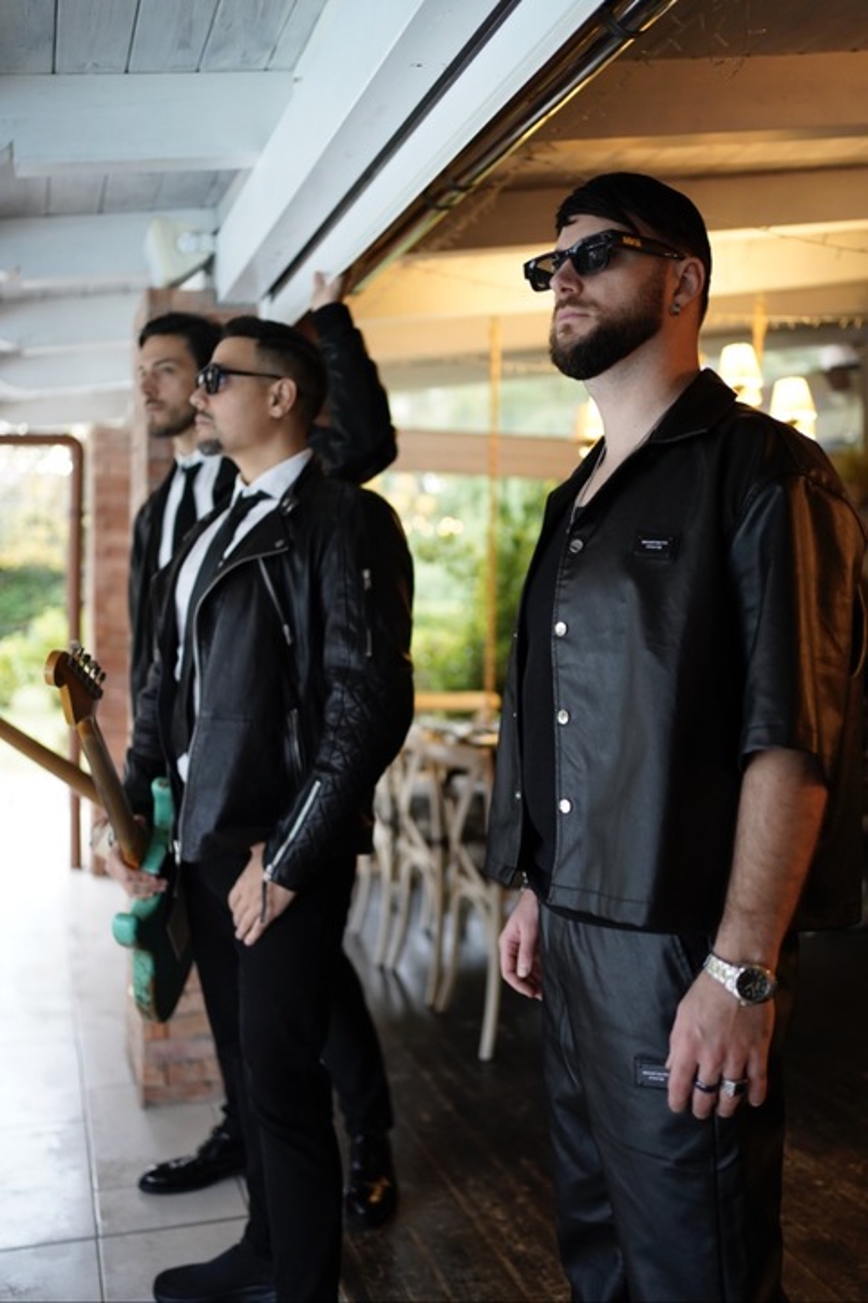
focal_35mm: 35
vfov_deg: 54.4
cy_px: 652
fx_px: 1266
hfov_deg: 37.9
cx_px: 434
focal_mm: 35
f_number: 2
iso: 1600
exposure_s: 1/160
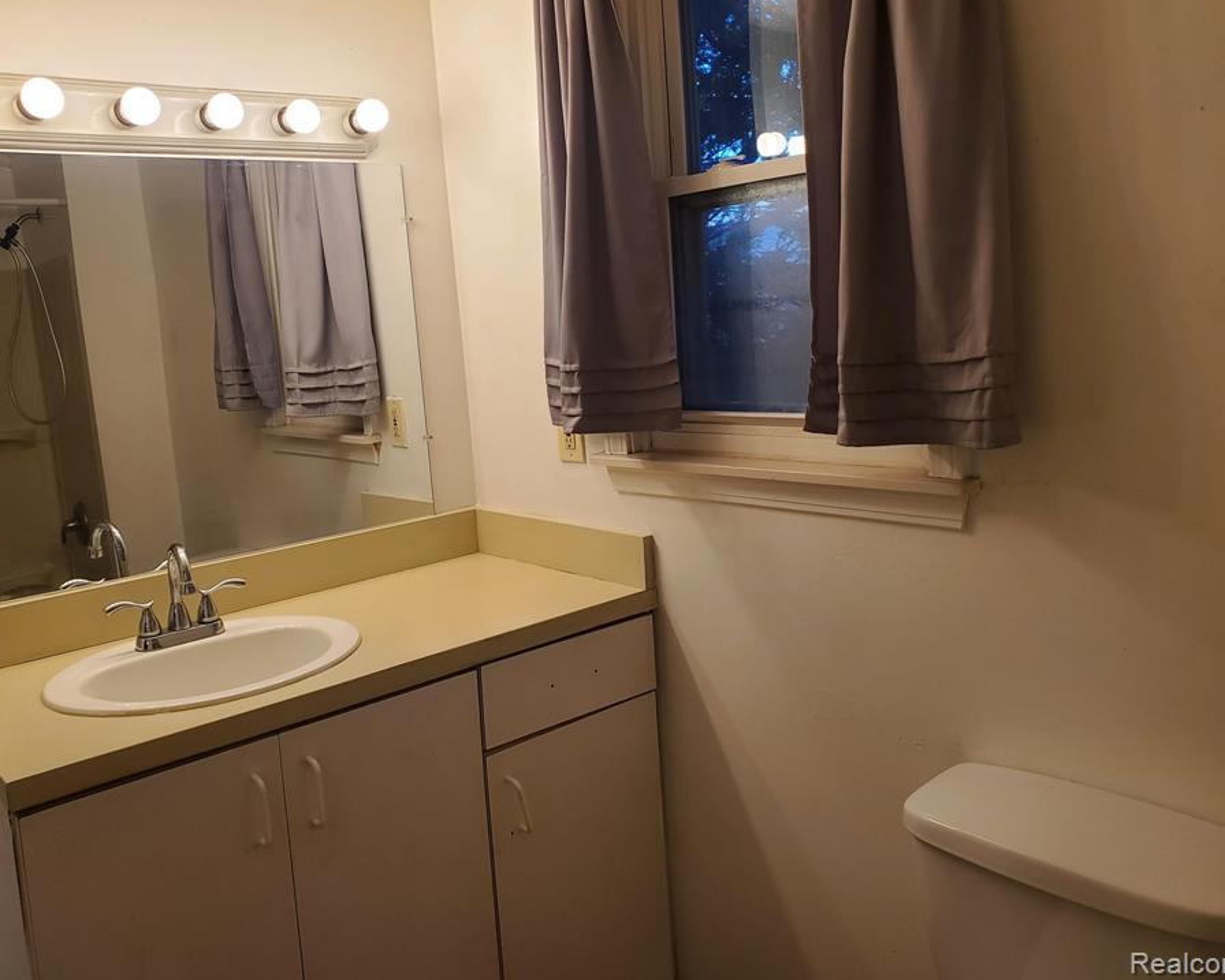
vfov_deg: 50.0
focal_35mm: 29
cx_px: 569
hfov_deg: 60.4
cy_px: 461
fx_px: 1052
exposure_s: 1/120
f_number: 2.4
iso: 64
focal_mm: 4.3
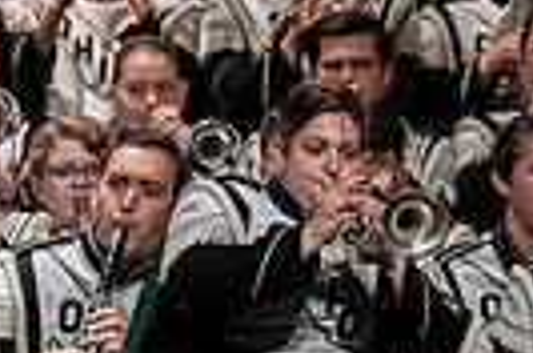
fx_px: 14002
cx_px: -505
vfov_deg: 1.4
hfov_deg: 2.2
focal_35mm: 948
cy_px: 313
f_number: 4
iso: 4000
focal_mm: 145
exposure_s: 1/500
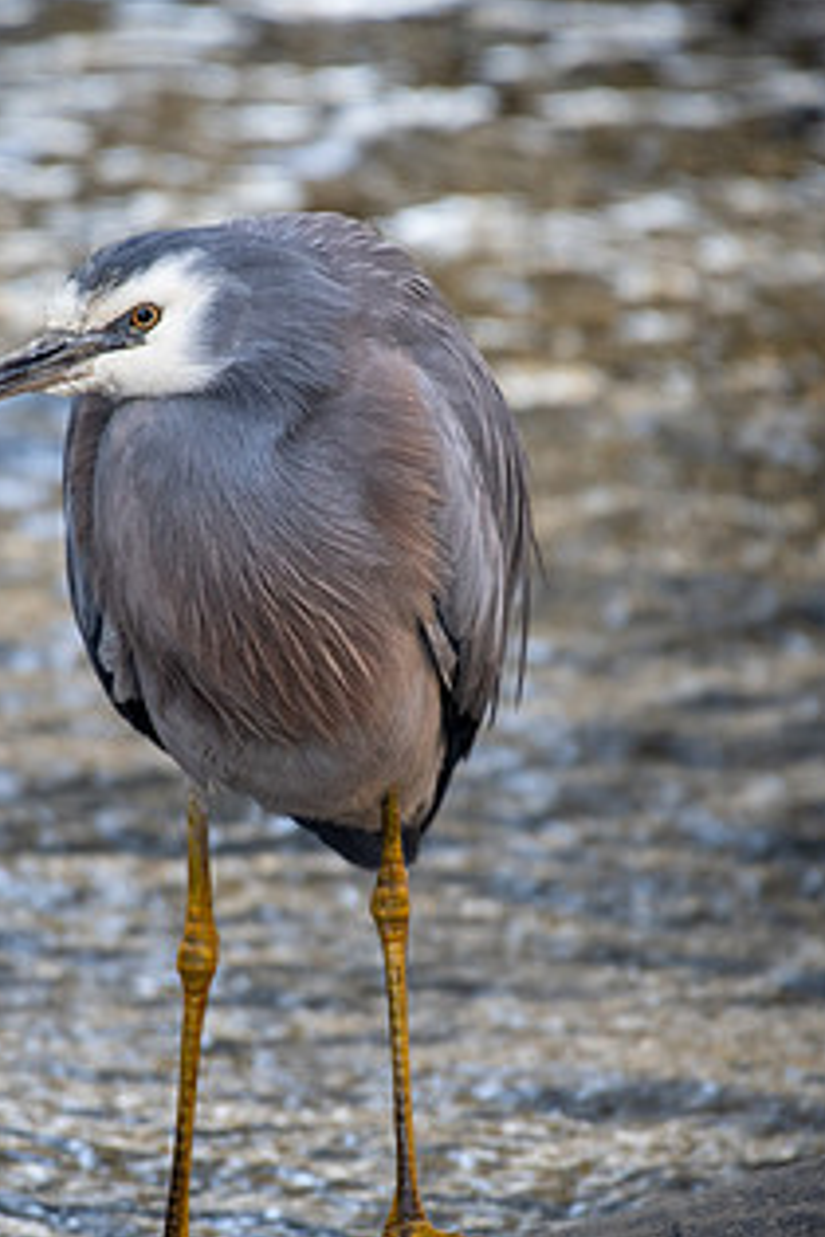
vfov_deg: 1.7
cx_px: 353
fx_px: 41487
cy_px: 692
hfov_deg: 1.1
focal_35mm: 1207
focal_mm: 500
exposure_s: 1/200
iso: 1000
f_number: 5.6
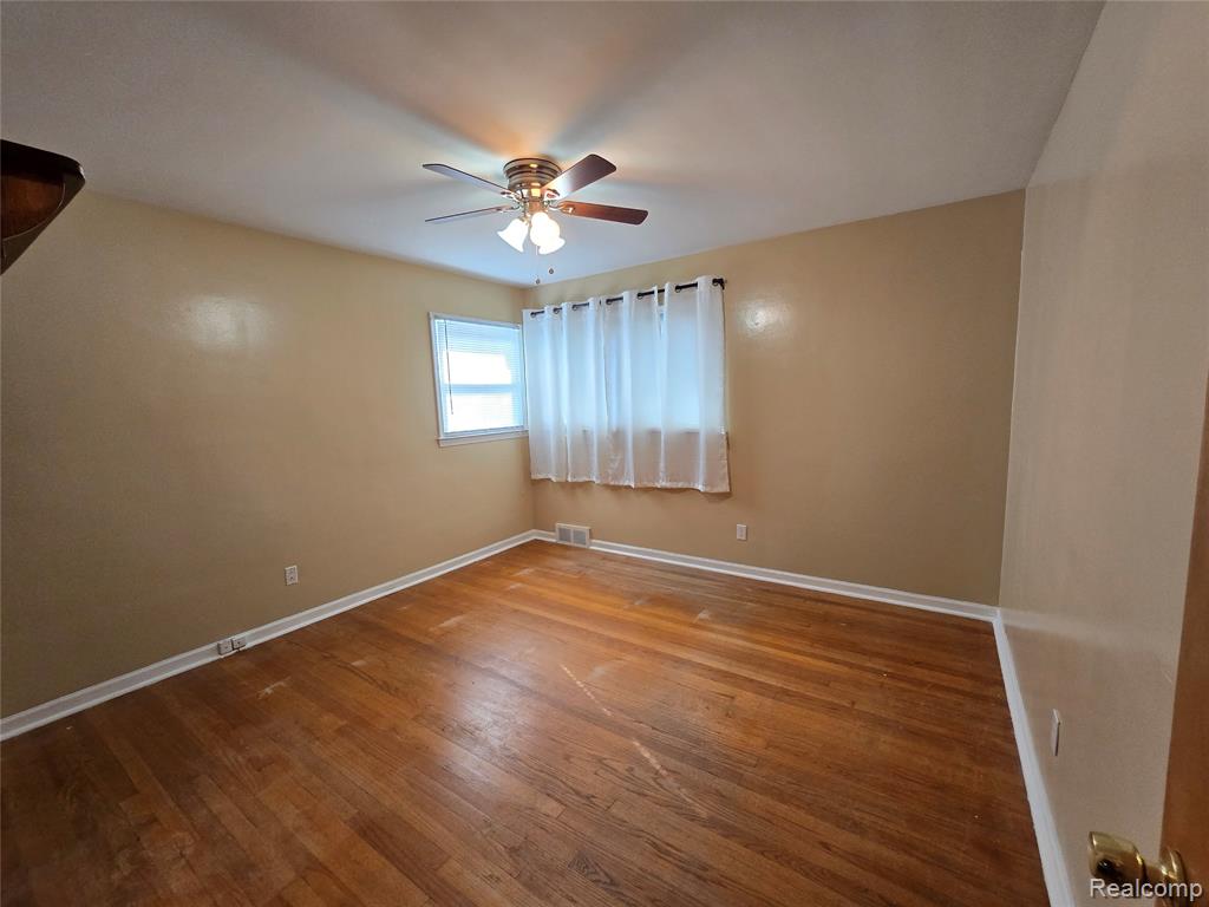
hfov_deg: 106.2
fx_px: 454
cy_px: 454
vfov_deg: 89.9
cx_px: 604
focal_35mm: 13
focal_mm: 2.2
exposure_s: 1/60
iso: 160
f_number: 2.2
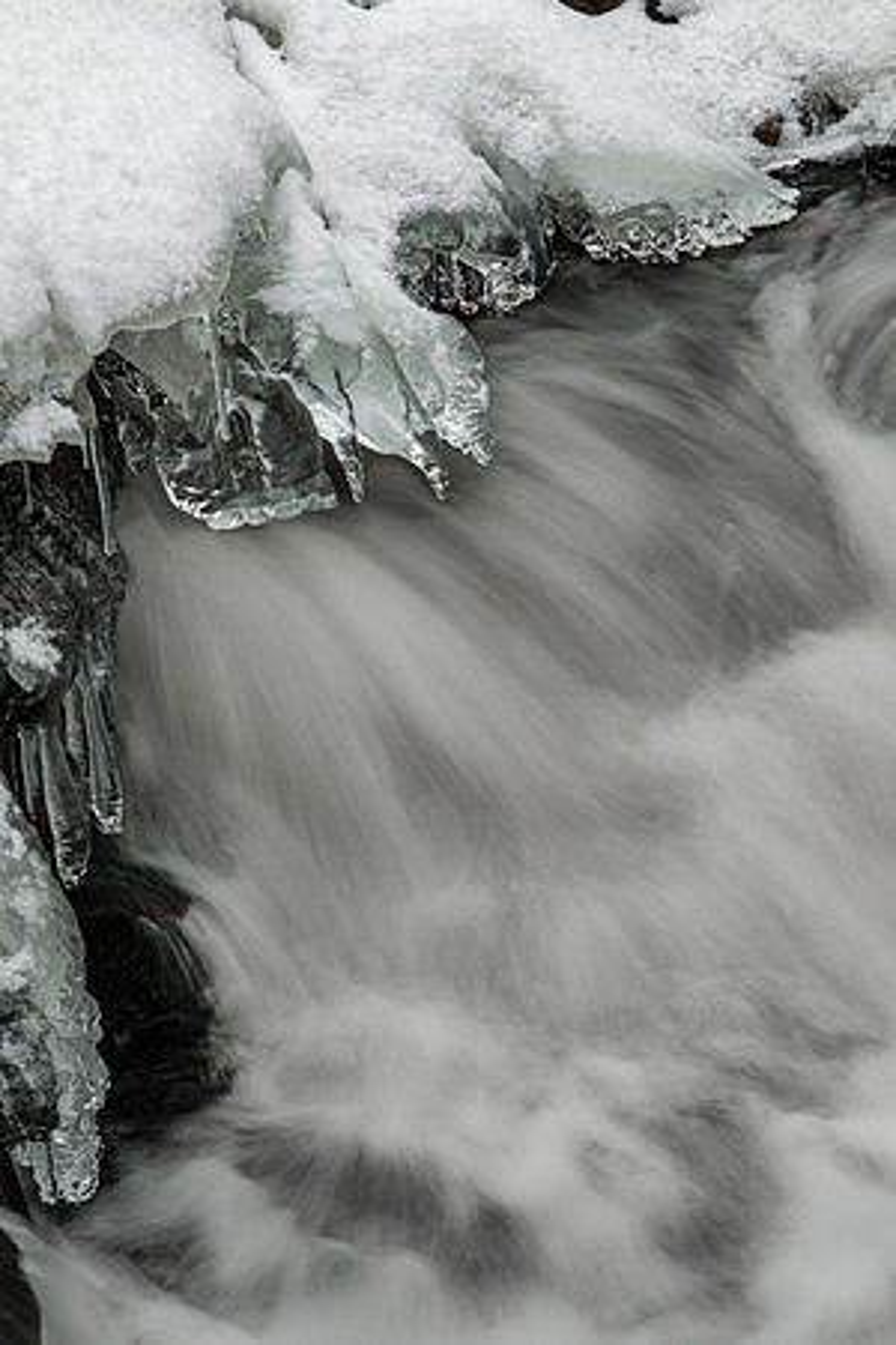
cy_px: 672
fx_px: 7466
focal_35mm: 200
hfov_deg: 6.9
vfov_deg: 10.3
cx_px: 448
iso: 64
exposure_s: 1/5
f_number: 18
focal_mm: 200
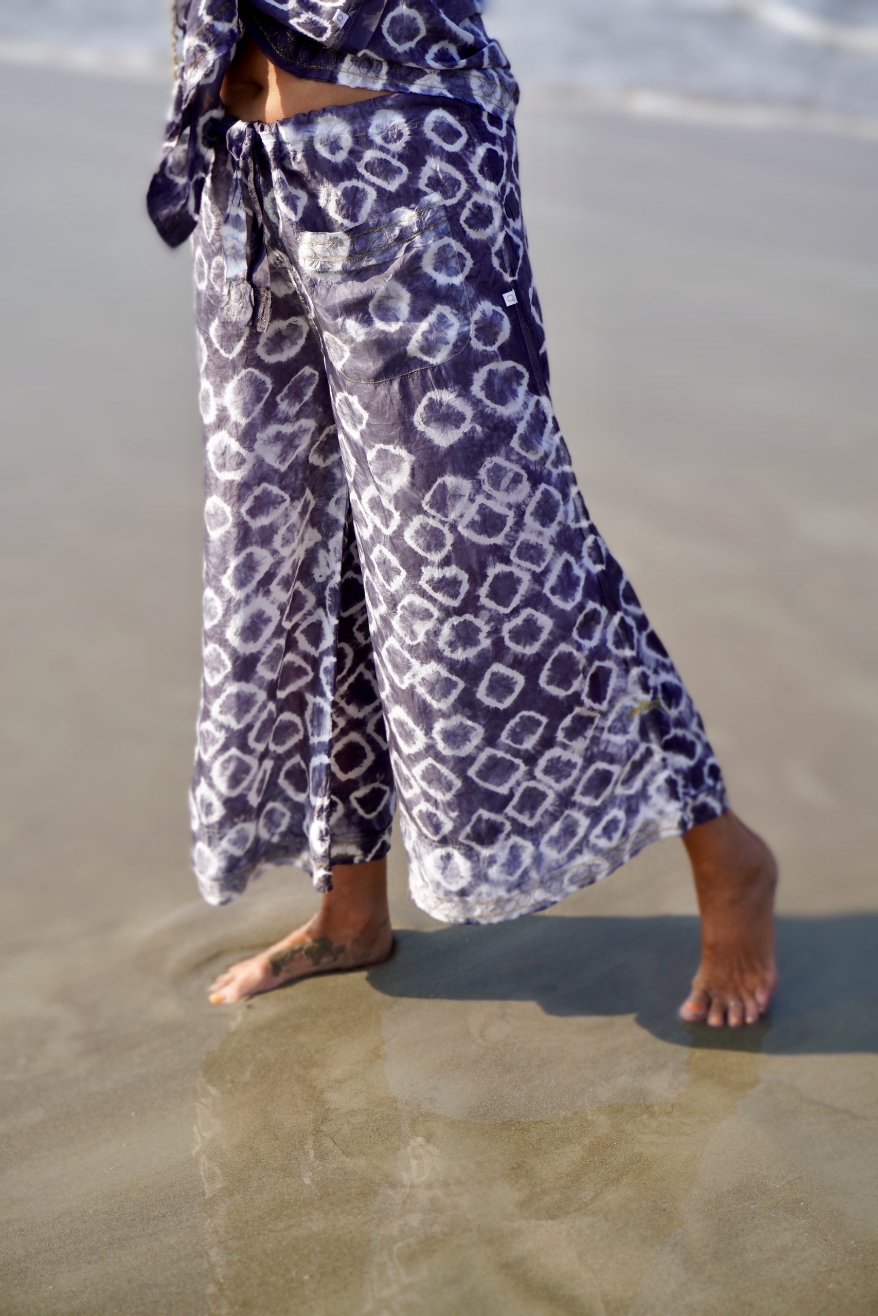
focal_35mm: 60
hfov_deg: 22.6
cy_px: 658
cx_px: 439
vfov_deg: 33.4
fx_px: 2195
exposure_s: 1/400
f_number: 5.6
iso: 100
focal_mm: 40
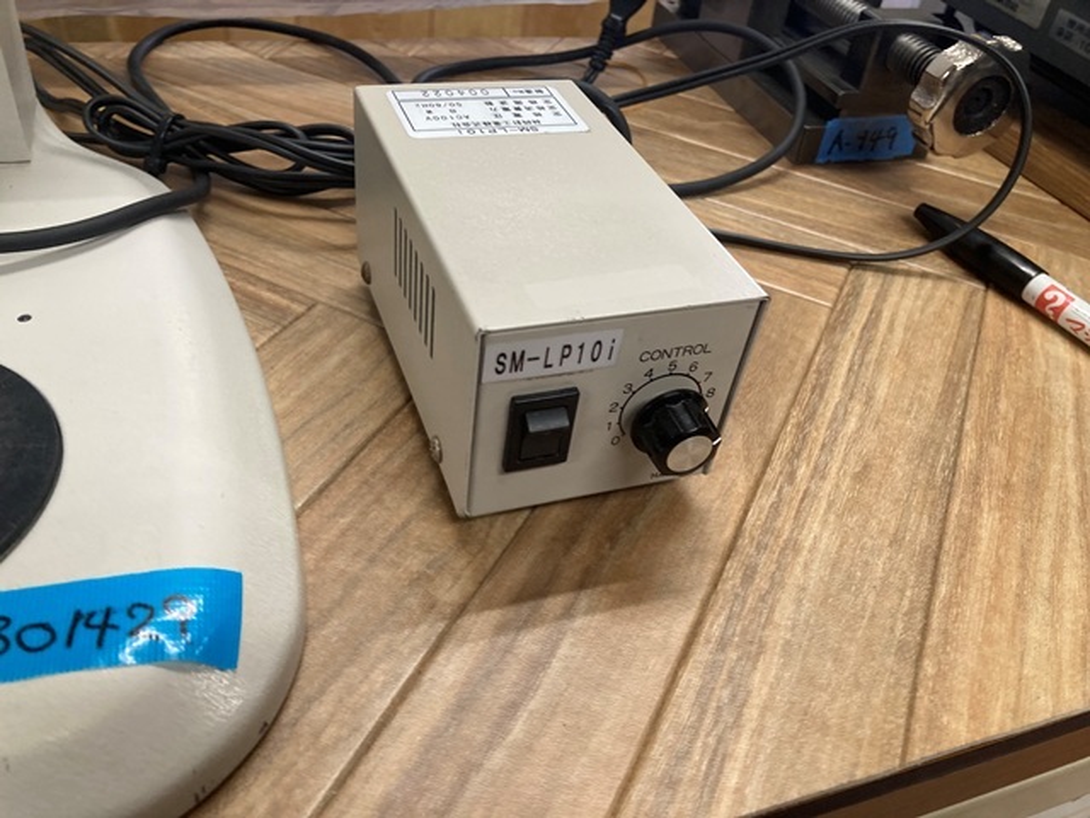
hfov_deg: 63.4
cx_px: 545
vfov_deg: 49.7
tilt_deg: -40.1
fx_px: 882
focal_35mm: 28
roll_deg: -7.3
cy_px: 409
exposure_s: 1/60
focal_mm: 3.99
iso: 64
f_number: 1.8
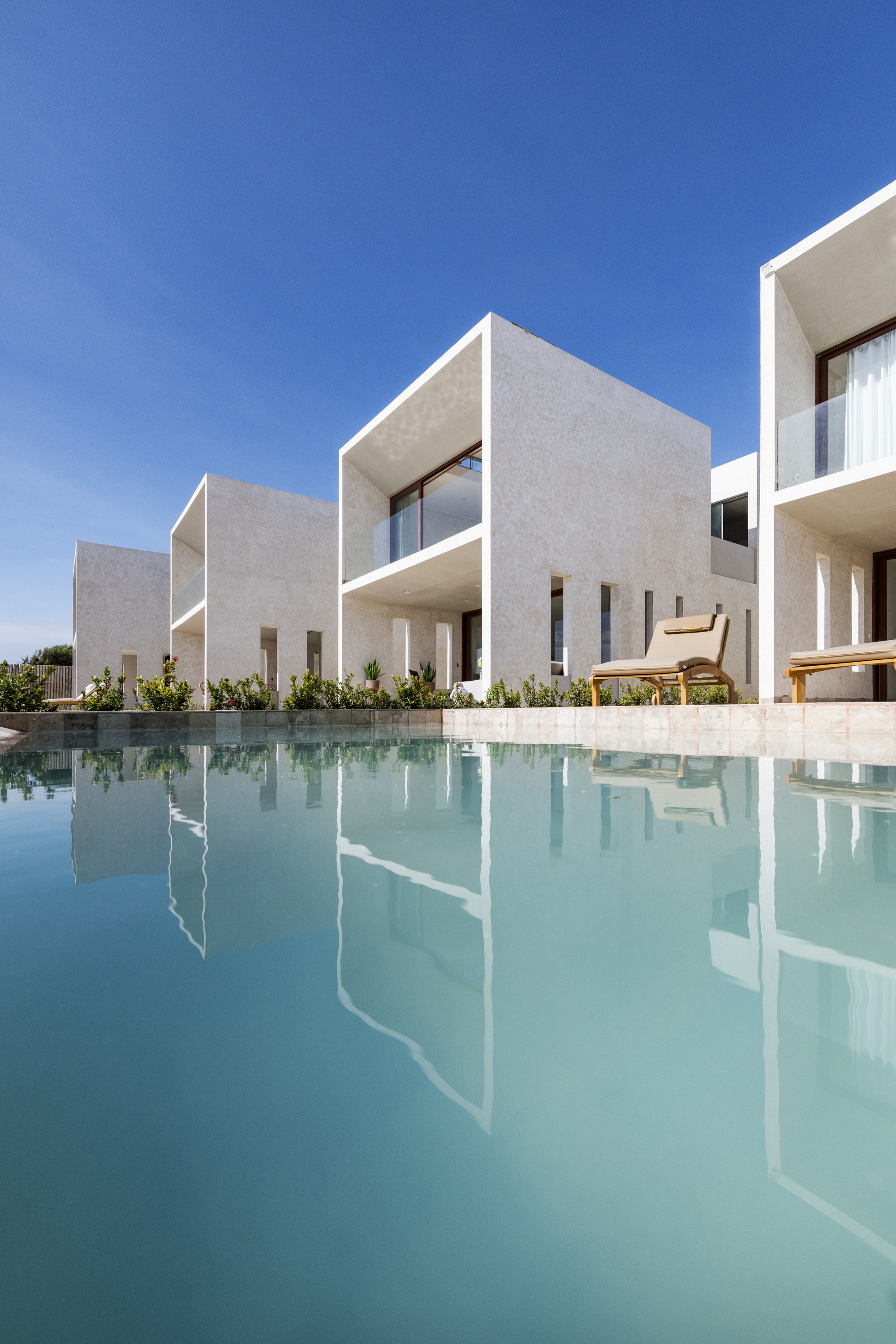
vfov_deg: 104.3
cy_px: 672
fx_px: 523
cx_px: 448
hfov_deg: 81.2
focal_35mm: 14
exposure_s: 1/2500
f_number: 8
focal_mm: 14
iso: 500
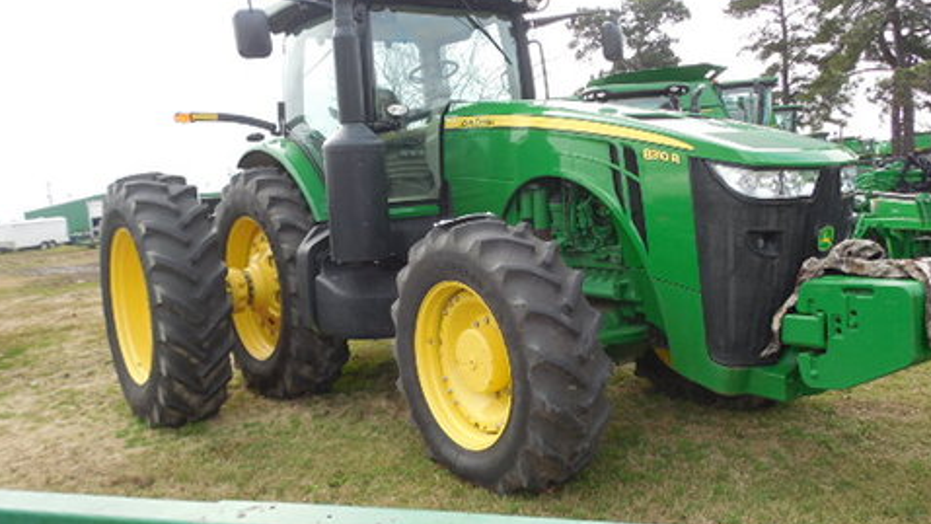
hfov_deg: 62.6
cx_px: 467
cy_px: 243
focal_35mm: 31
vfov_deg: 37.8
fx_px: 765
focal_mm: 4.5
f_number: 3.3
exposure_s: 1/250
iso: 125
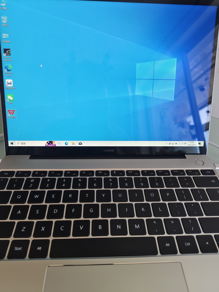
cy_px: 146
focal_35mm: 23
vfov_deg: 73.9
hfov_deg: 58.9
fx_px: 194
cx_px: 110
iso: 256
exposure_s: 1/100
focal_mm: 5.56
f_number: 1.88
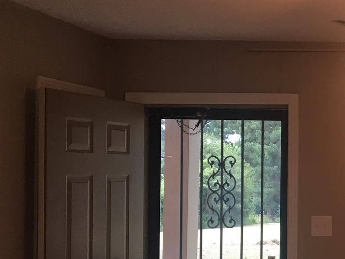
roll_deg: -1.1
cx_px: 457
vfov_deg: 18.6
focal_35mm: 79
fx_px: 787
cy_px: 177
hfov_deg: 22.0
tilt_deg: +0.5
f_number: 2.2
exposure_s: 1/30
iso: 32
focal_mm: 4.15
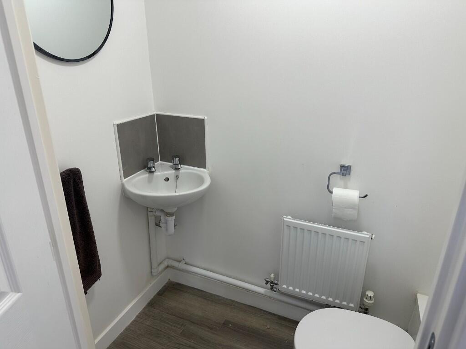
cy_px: 174
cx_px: 233
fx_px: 323
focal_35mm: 24
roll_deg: -0.1
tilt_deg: -22.2
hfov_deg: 71.6
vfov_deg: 56.8
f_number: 1.78
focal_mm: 6.86
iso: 80
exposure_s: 1/121
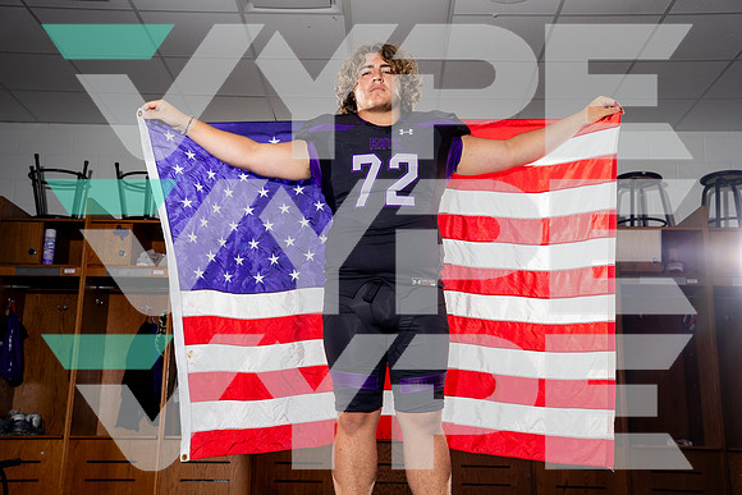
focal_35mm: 43
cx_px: 371
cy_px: 248
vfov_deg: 31.2
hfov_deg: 45.4
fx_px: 886
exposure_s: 1/250
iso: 100
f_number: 5.6
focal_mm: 43
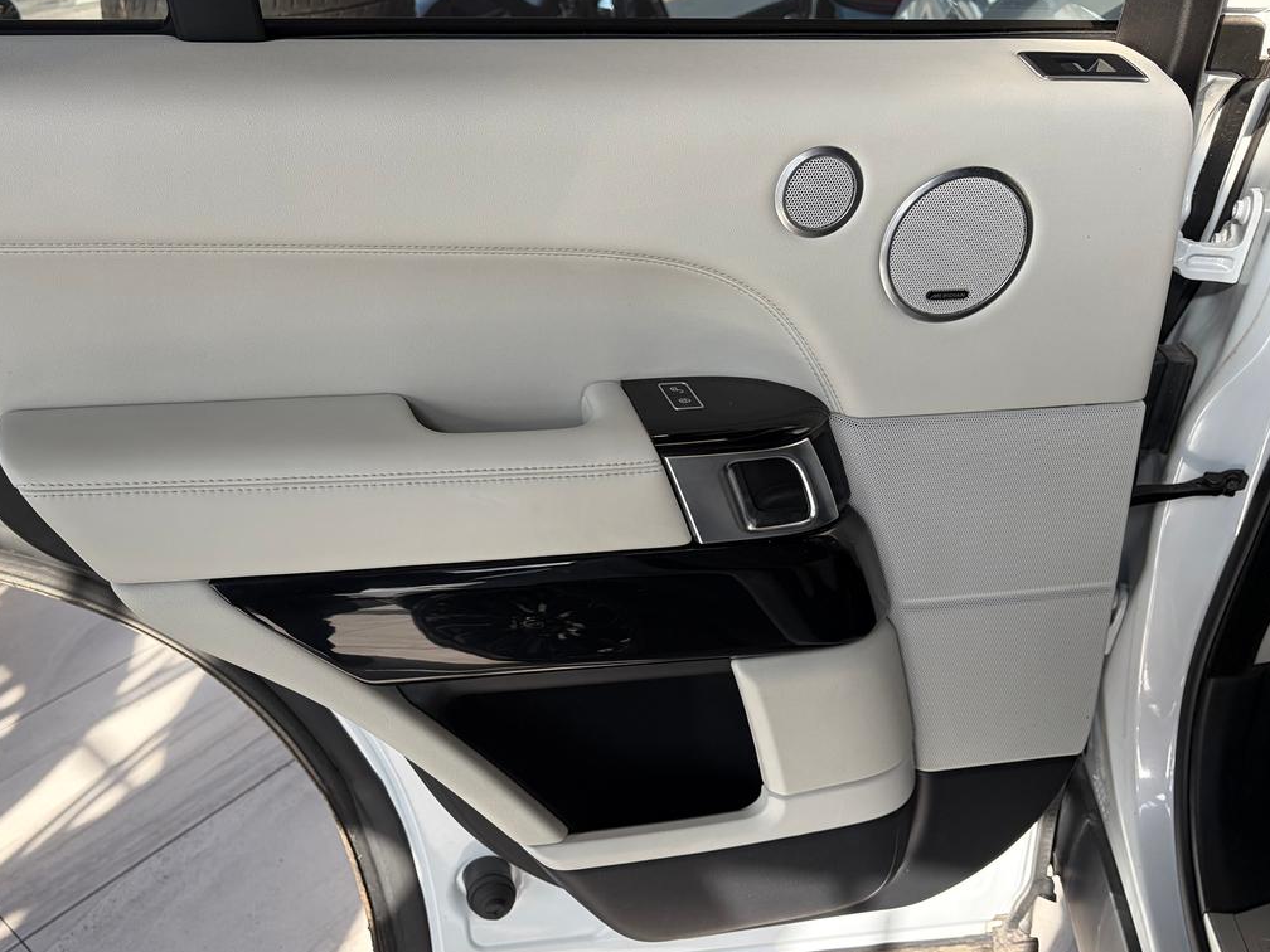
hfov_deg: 54.7
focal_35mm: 33
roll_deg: +4.7
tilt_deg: -29.2
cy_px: 457
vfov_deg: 42.9
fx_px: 1211
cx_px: 476
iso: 50
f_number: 1.6
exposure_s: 1/379
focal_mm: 5.96
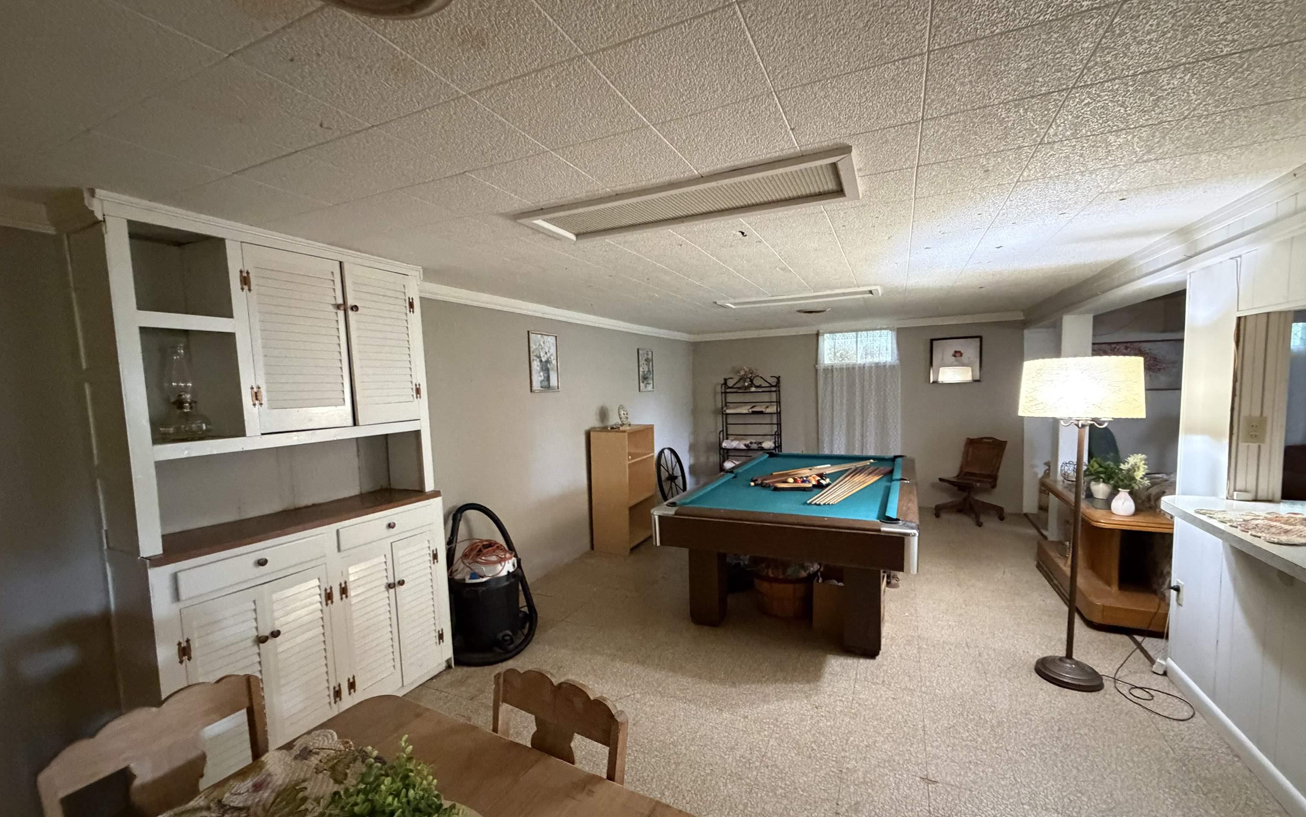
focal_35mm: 15
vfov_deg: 74.8
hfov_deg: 101.5
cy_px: 426
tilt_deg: -3.2
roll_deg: +2.6
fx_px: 534
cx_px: 657
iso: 1000
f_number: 2.2
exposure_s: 1/40
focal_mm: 2.22
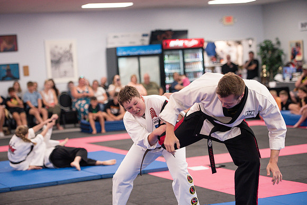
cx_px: 154
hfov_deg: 21.5
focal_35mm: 95
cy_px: 102
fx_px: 810
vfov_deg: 14.4
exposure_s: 1/400
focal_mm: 95
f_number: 2.8
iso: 1600
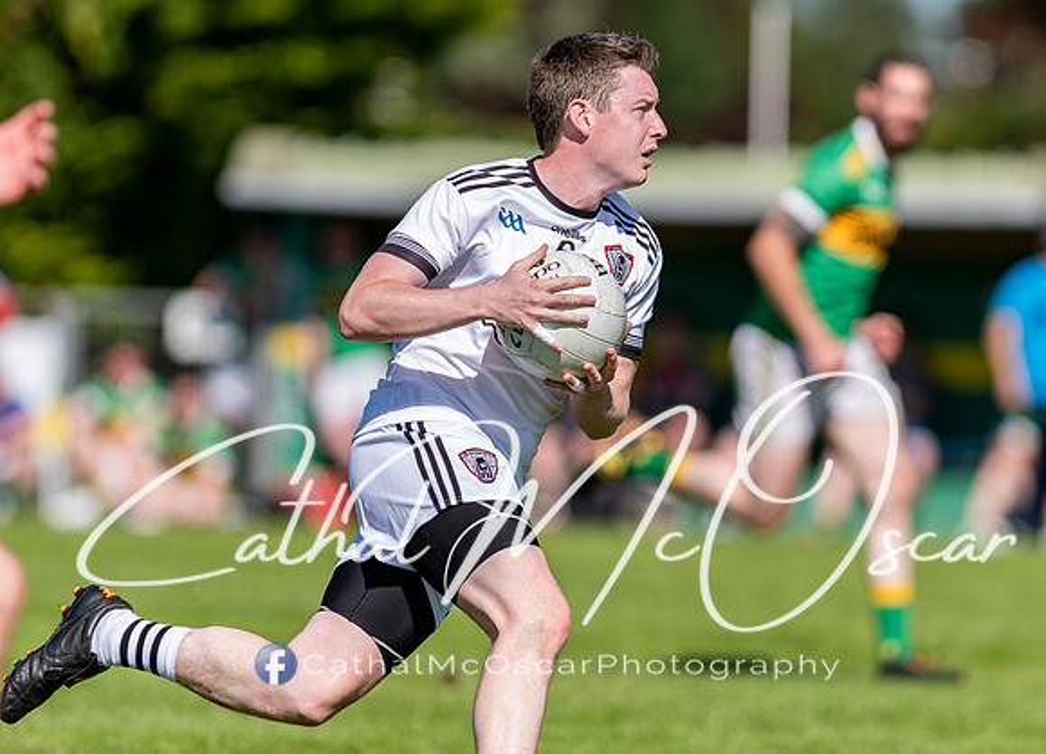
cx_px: 606
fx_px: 15445
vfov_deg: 2.8
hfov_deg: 3.9
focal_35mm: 518
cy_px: 361
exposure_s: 1/2000
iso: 100
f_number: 2.8
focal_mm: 300
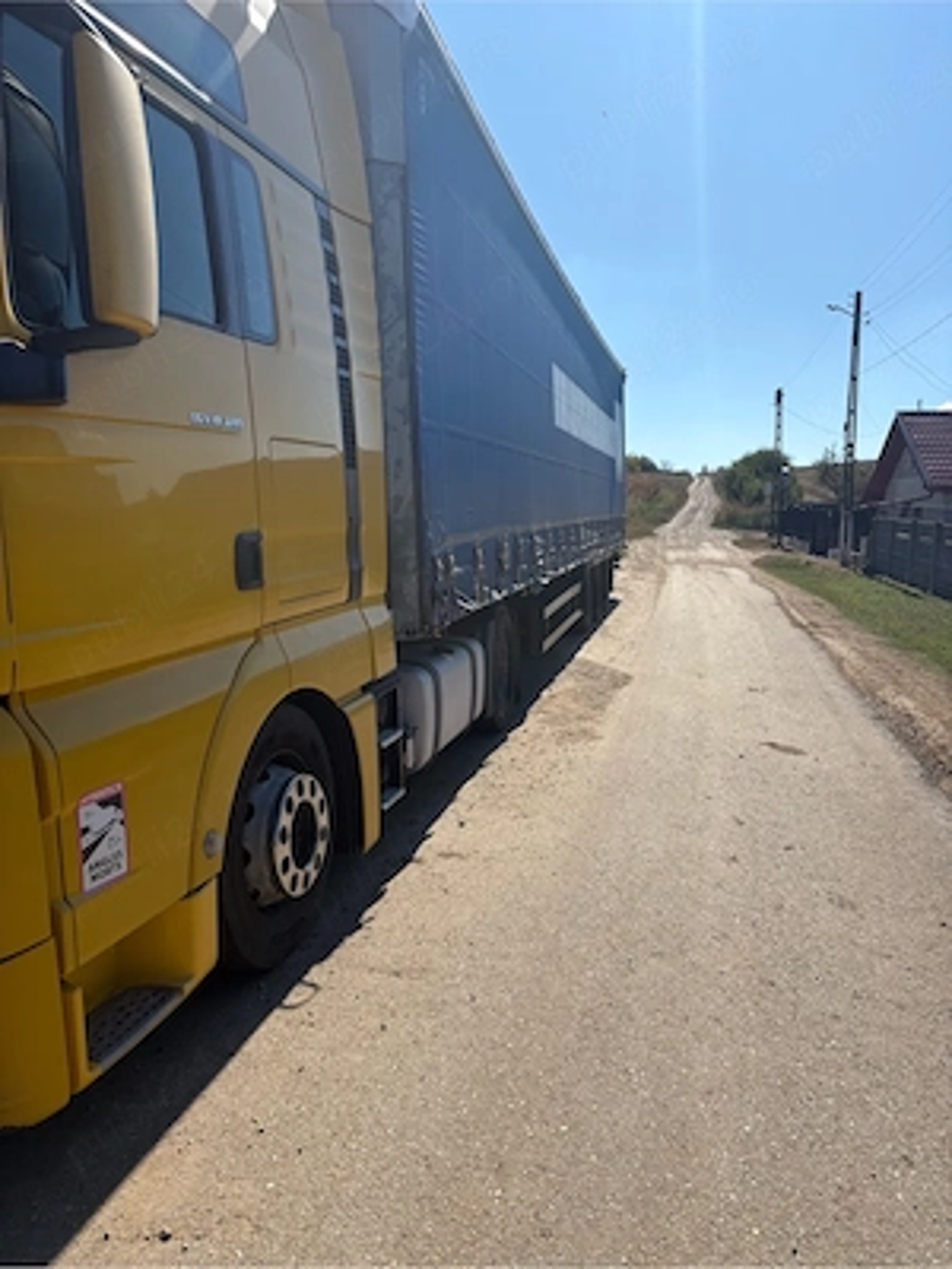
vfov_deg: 67.3
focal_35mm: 26
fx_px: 953
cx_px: 476
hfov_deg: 53.1
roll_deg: +0.0
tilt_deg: -4.7
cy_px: 634
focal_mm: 5.96
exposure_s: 1/6329
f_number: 1.6
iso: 50
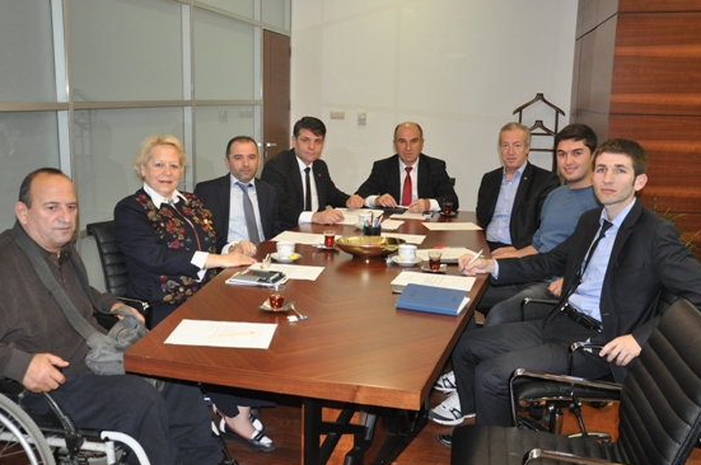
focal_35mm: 37
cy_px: 241
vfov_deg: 36.2
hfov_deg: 52.4
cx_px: 319
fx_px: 711
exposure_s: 1/60
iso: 800
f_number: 3.8
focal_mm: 21
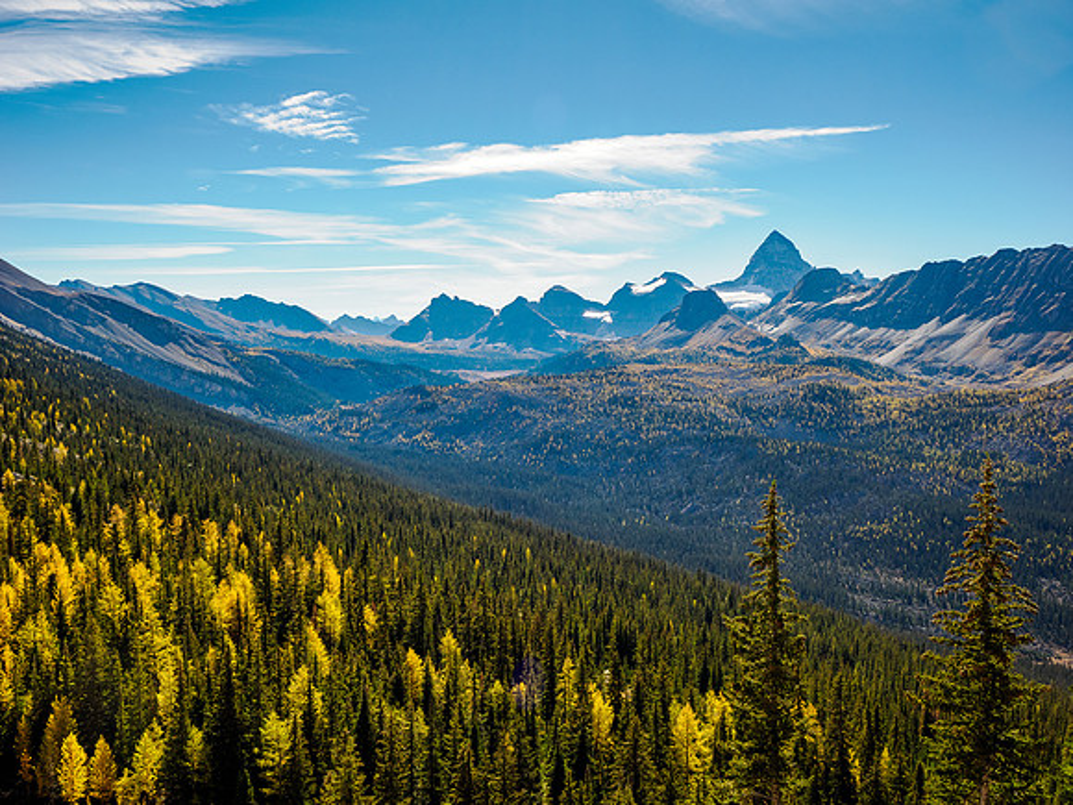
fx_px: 1116
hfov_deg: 51.4
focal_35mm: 36
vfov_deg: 39.7
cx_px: 536
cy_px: 402
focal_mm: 18
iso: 200
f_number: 8
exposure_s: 1/160
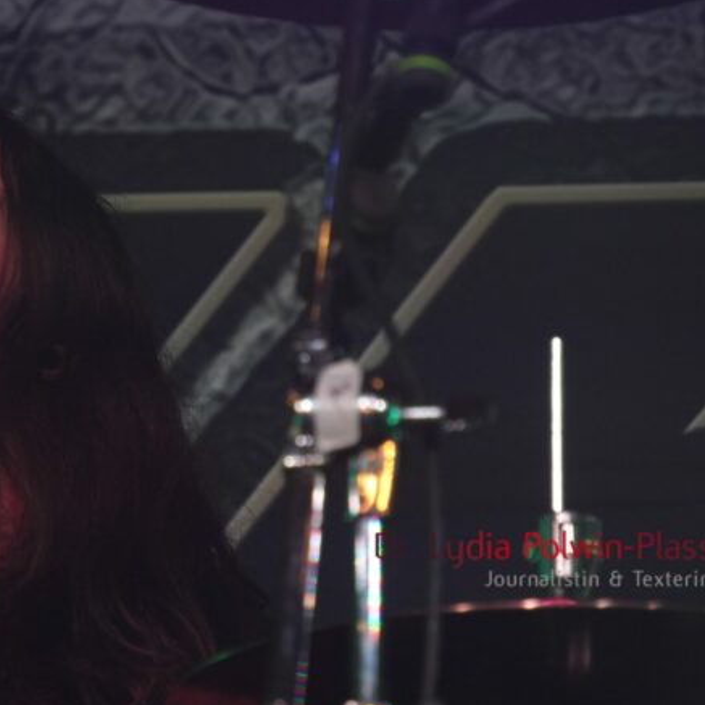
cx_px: 192
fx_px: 7742
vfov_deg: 5.2
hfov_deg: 5.2
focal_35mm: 336
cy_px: 326
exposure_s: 1/250
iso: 2000
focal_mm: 150
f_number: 5.6
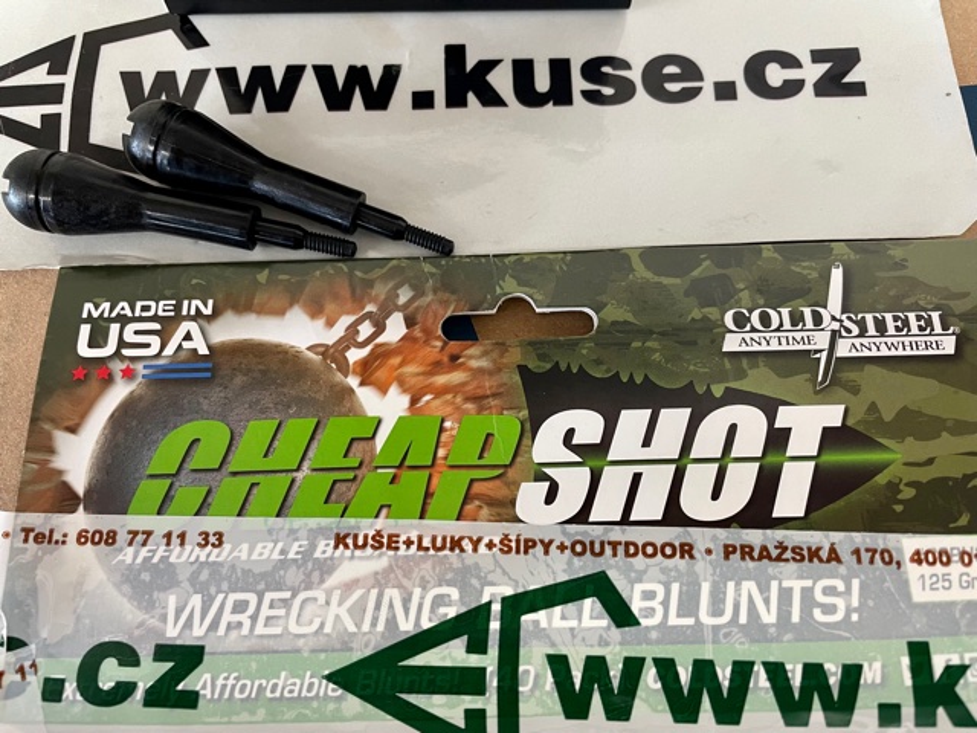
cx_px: 488
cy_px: 366
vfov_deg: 53.1
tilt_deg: -74.5
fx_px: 734
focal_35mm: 26
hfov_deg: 67.3
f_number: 1.6
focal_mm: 4.2
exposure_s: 1/50
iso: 200
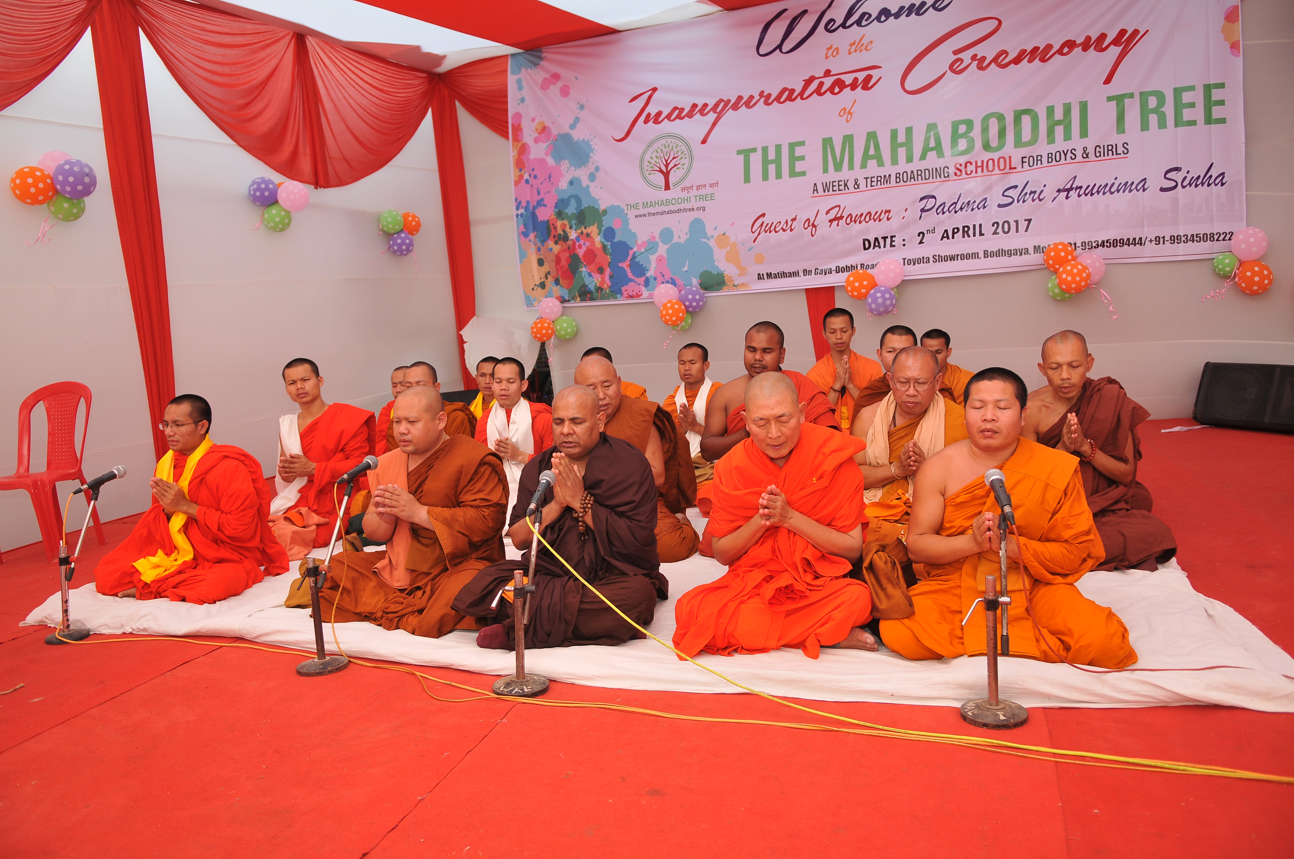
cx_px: 647
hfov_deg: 35.1
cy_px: 430
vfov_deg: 23.7
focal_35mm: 57
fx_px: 2046
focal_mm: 38
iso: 200
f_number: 3.2
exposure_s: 1/250
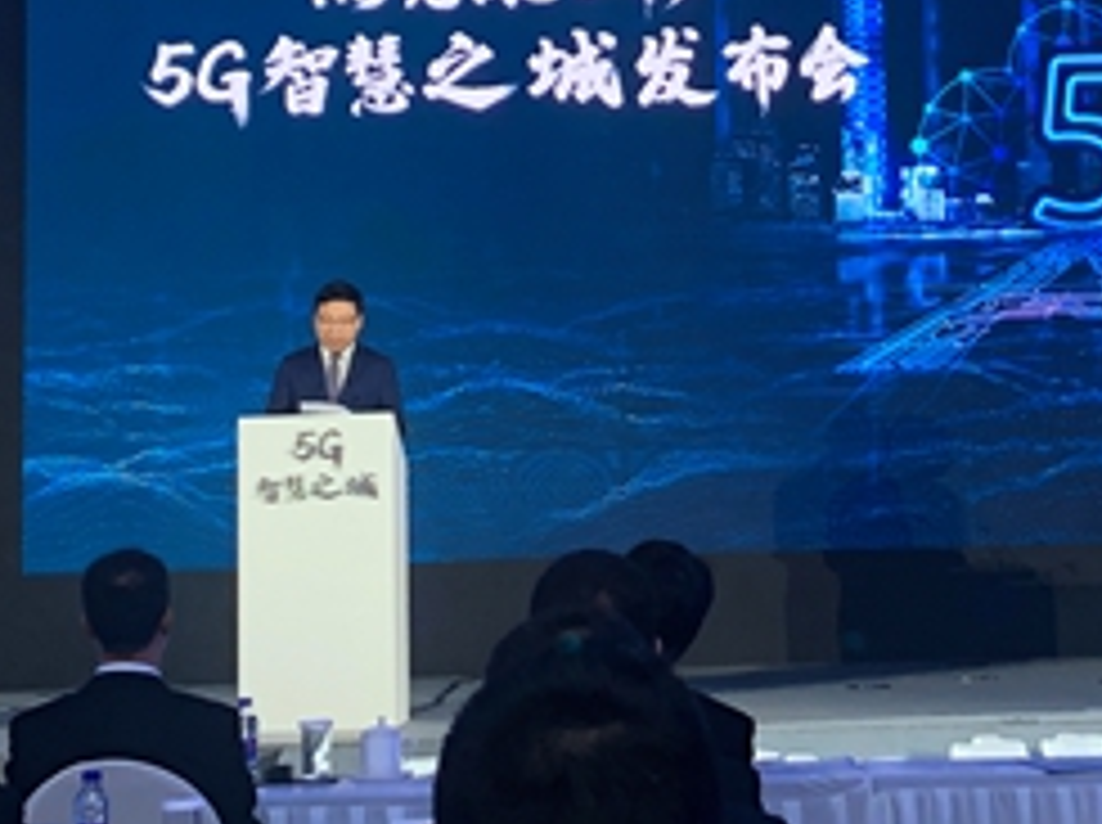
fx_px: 3274
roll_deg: +1.9
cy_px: 101
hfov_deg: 19.0
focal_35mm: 103
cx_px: 742
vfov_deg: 14.2
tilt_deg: +7.9
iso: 160
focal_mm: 3.99
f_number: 1.8
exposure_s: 1/80
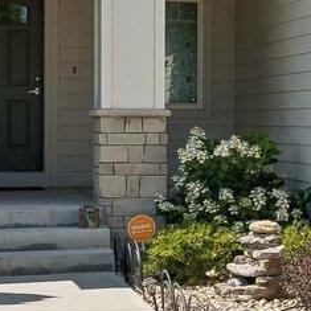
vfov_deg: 13.1
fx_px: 1318
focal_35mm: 130
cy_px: -50
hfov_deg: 12.6
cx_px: 502
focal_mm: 17.5
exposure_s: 1/800
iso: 200
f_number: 8
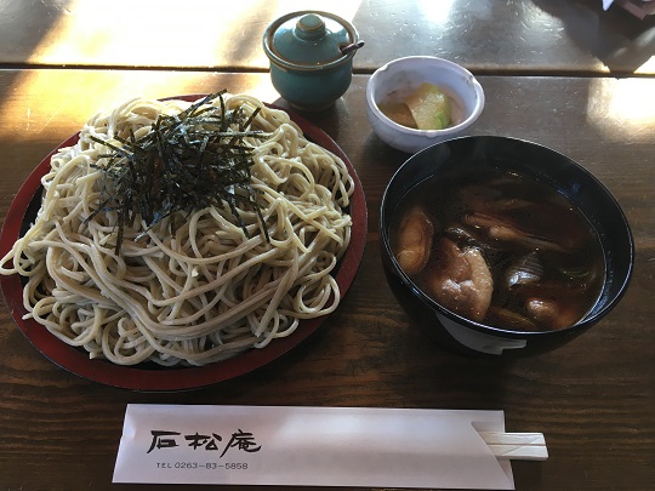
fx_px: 549
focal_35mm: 29
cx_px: 328
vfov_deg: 48.2
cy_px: 246
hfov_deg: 61.7
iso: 50
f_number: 2.2
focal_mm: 4.15
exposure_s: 1/30
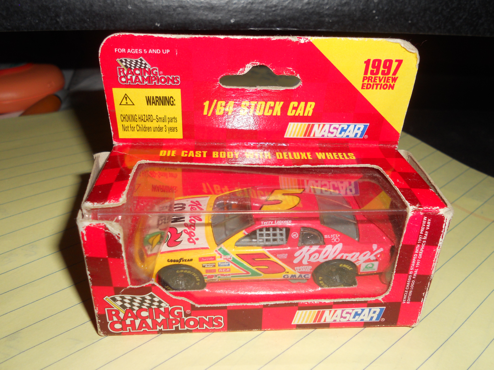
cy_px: 185
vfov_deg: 44.2
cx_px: 247
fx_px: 457
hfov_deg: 56.8
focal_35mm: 32
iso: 80
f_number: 8.8
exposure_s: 1/25
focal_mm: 5.8
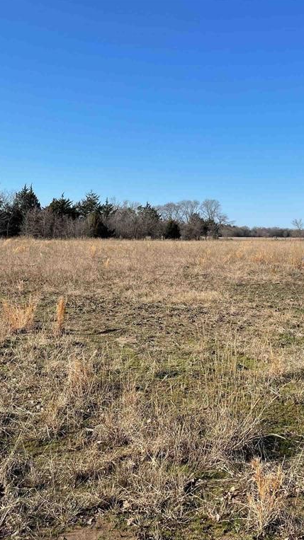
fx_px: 545
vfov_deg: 52.8
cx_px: 200
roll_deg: -1.3
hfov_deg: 31.0
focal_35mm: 38
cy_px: 269
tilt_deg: -2.7
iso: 32
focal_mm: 4.2
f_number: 1.6
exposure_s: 1/2882
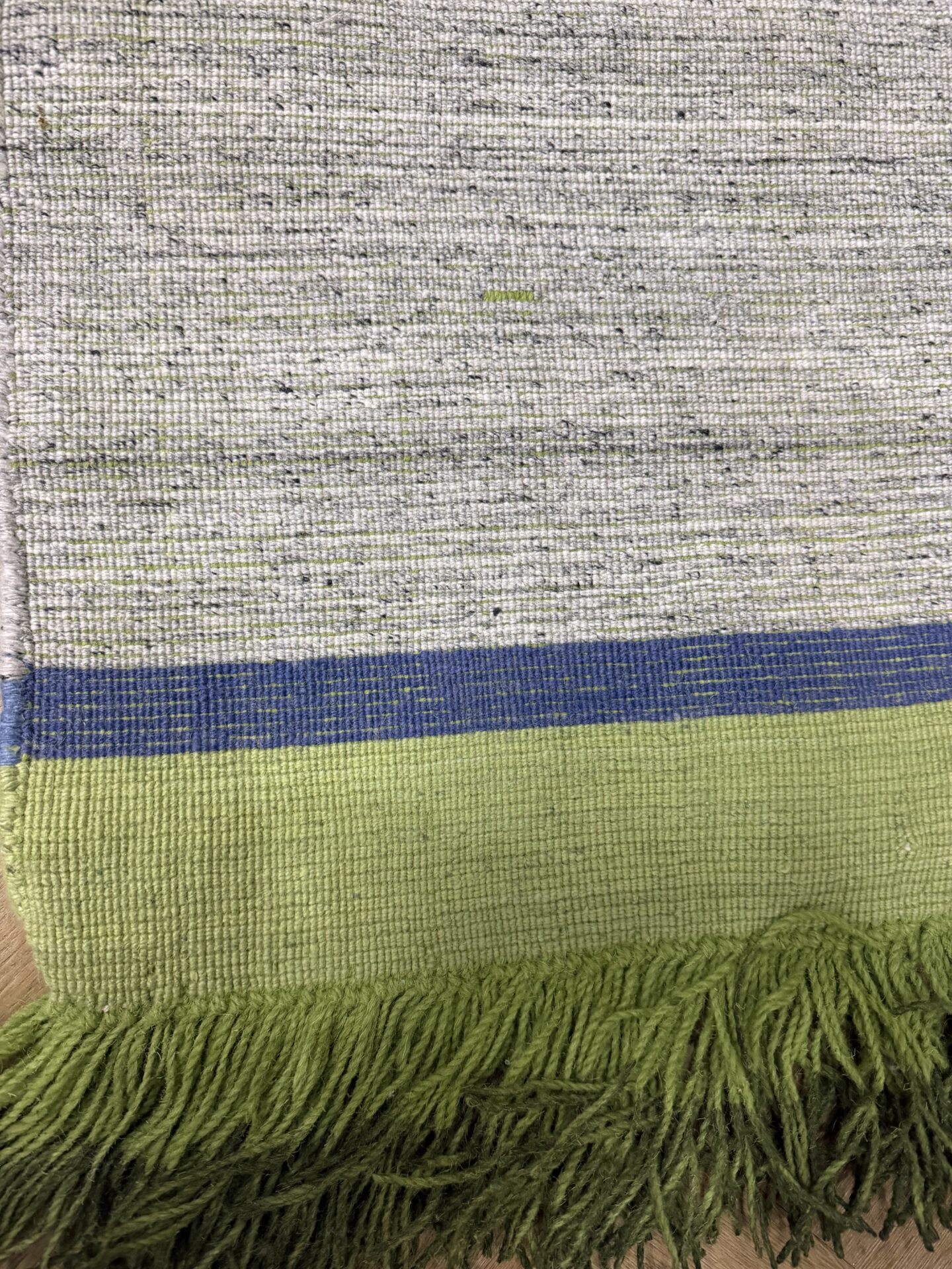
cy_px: 634
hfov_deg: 56.8
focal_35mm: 24
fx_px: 880
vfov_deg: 71.6
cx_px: 476
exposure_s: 1/50
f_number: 1.78
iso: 320
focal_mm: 6.76
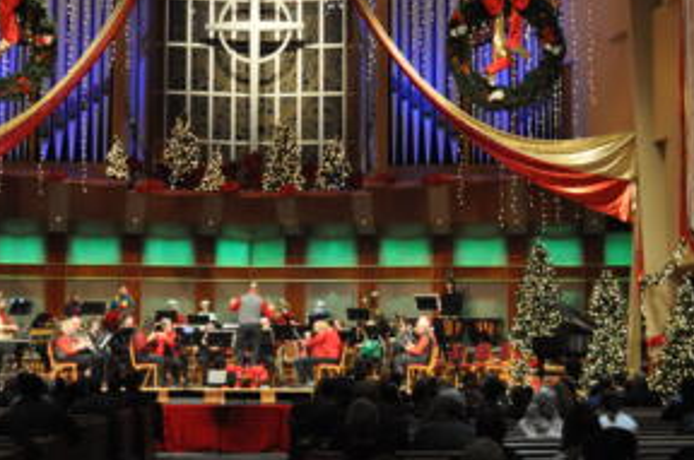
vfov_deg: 17.0
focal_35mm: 80
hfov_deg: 25.4
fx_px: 1540
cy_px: 153
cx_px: 299
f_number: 4.8
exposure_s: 1/30
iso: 1250
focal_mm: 32
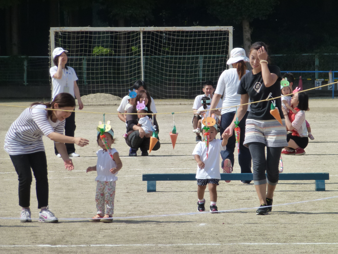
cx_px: 169
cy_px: 127
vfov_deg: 4.9
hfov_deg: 6.5
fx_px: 2968
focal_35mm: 304
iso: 160
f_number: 5.7
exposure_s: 1/800
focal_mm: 54.5
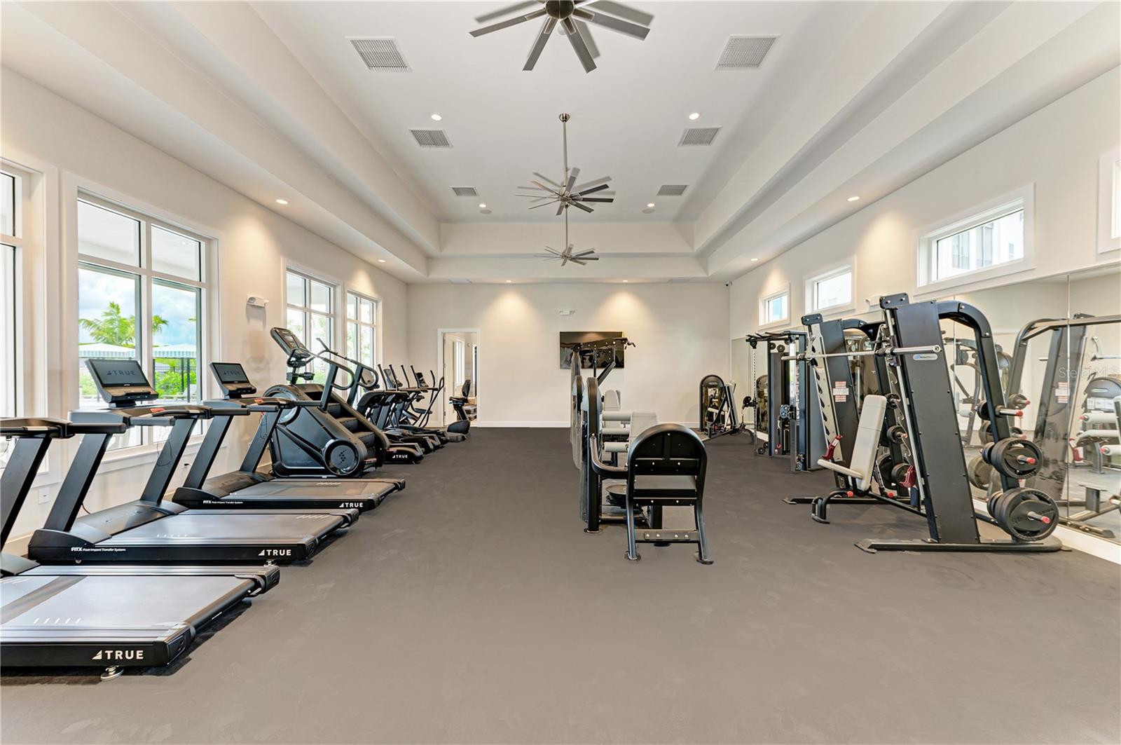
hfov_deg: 104.3
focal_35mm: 14
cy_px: 372
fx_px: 435
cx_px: 560
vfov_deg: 81.1
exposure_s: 1/8
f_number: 9
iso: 200
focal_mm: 14
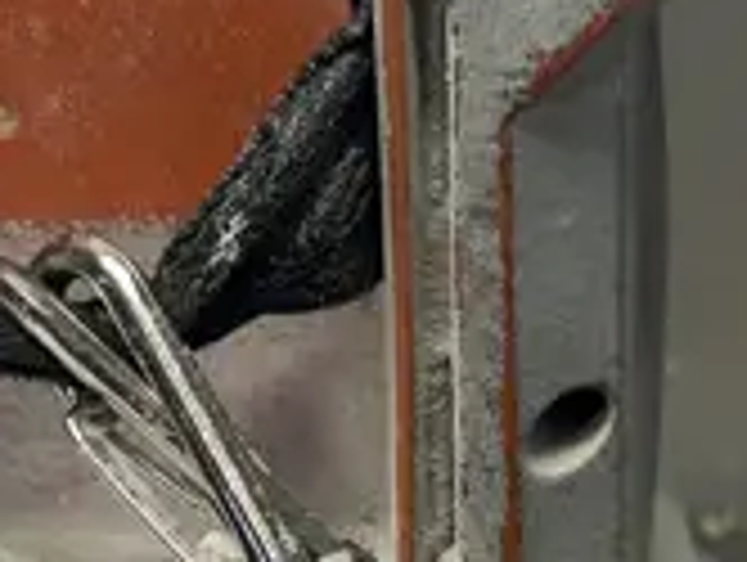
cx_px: 702
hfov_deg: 13.2
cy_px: 850
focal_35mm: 148
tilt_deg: -32.8
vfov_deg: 9.7
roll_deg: -1.6
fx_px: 3198
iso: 125
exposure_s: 1/100
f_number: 1.78
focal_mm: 6.86
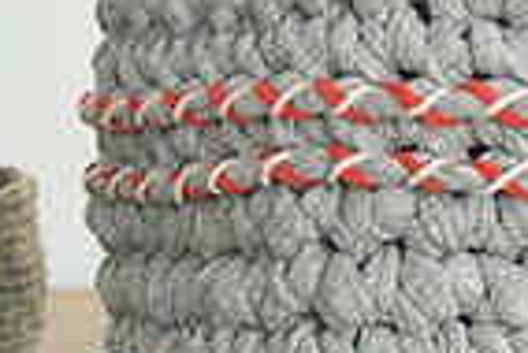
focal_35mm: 230
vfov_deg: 6.0
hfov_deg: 8.9
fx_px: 3377
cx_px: 532
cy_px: 37
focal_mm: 34
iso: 450
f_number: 4.5
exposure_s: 1/30
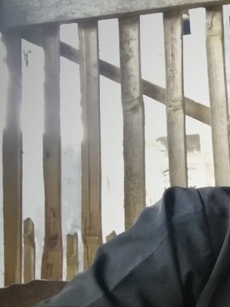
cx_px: 306
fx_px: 673
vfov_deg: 24.3
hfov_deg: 18.0
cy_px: 316
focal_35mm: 76
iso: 500
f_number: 2.2
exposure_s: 1/33.3
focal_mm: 3.81
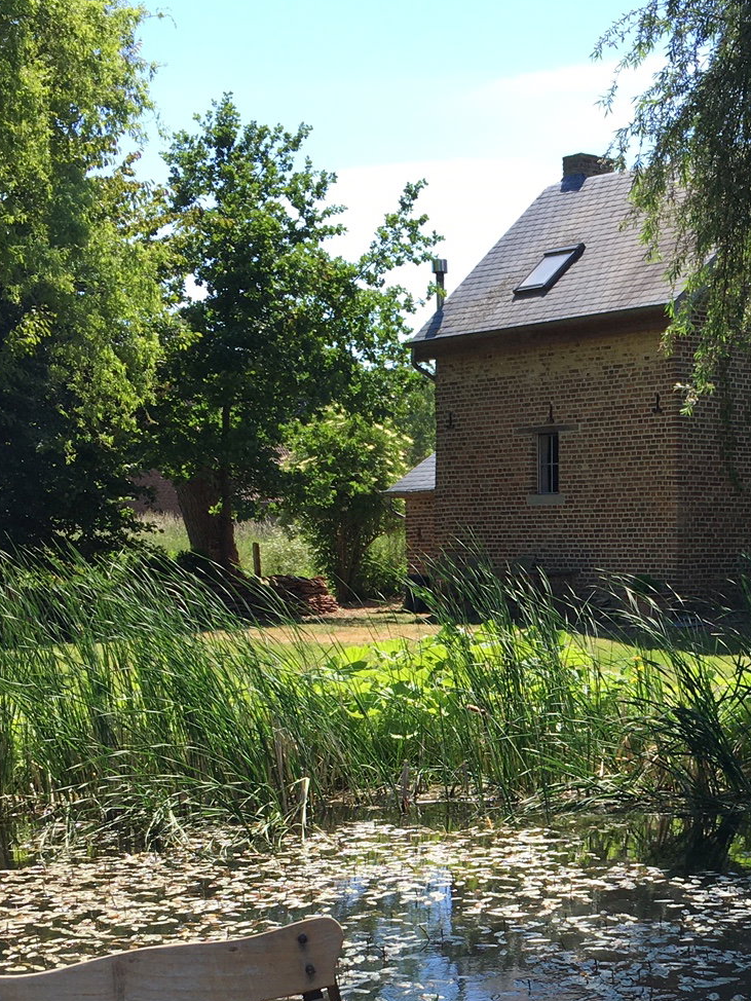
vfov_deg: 31.2
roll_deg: +0.4
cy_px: 831
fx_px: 1735
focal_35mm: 60
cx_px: 680
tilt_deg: -10.0
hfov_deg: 23.7
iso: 25
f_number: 2.2
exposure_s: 1/651
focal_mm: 4.15
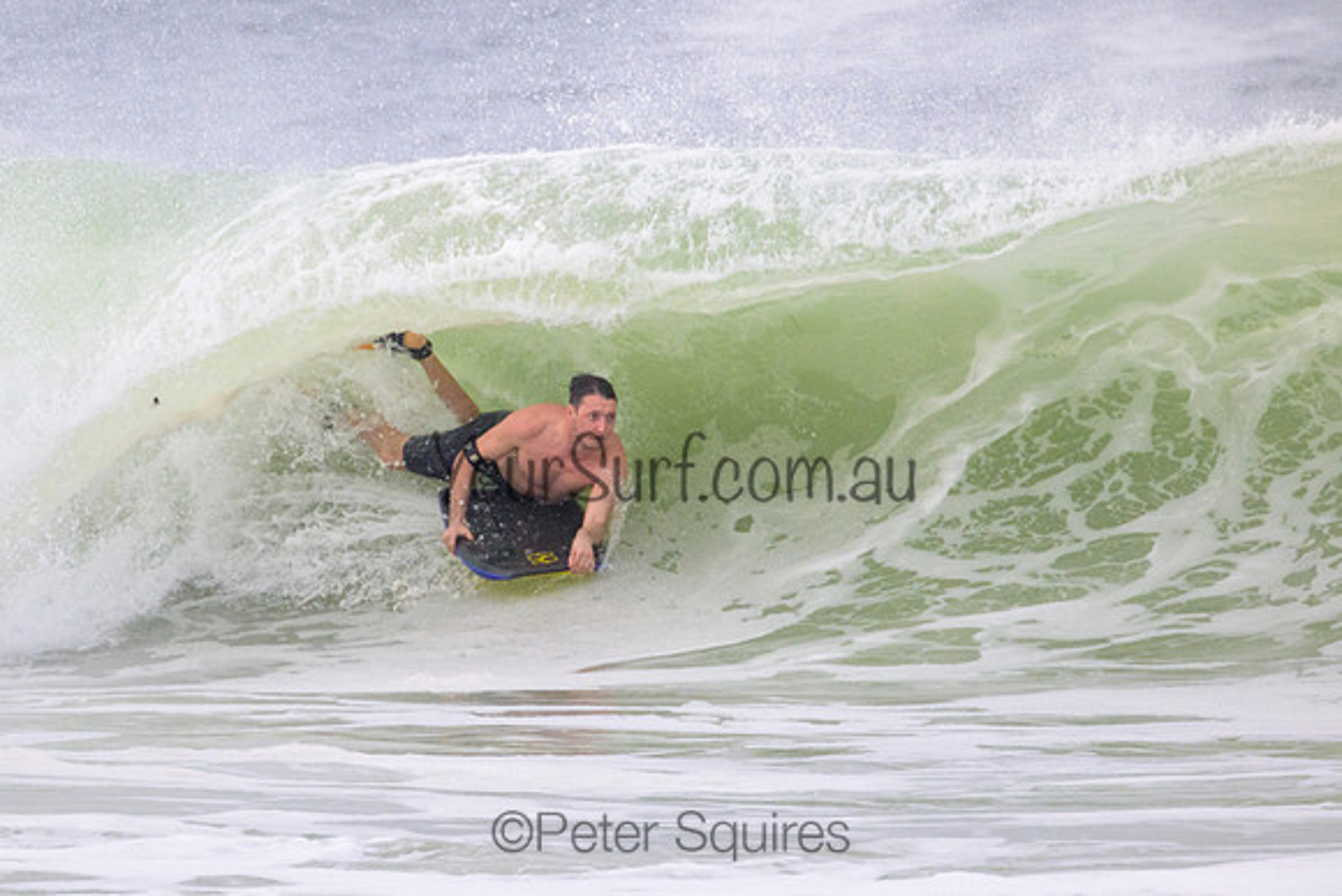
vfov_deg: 1.4
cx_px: 544
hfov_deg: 2.1
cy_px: 379
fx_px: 35781
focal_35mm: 960
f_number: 11
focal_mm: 800
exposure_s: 1/2000
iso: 2000
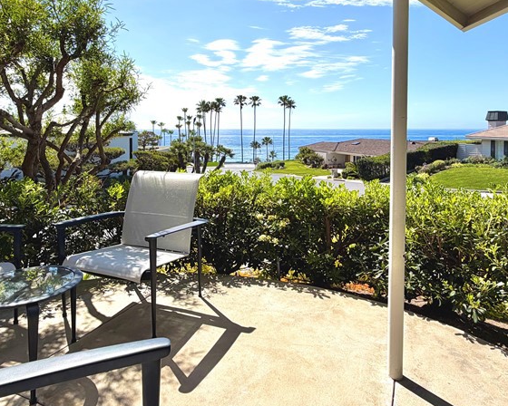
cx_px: 258
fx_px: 376
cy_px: 137
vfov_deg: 55.7
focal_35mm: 25
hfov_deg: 68.1
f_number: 2.2
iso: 20
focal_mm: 2.22
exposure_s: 1/1033
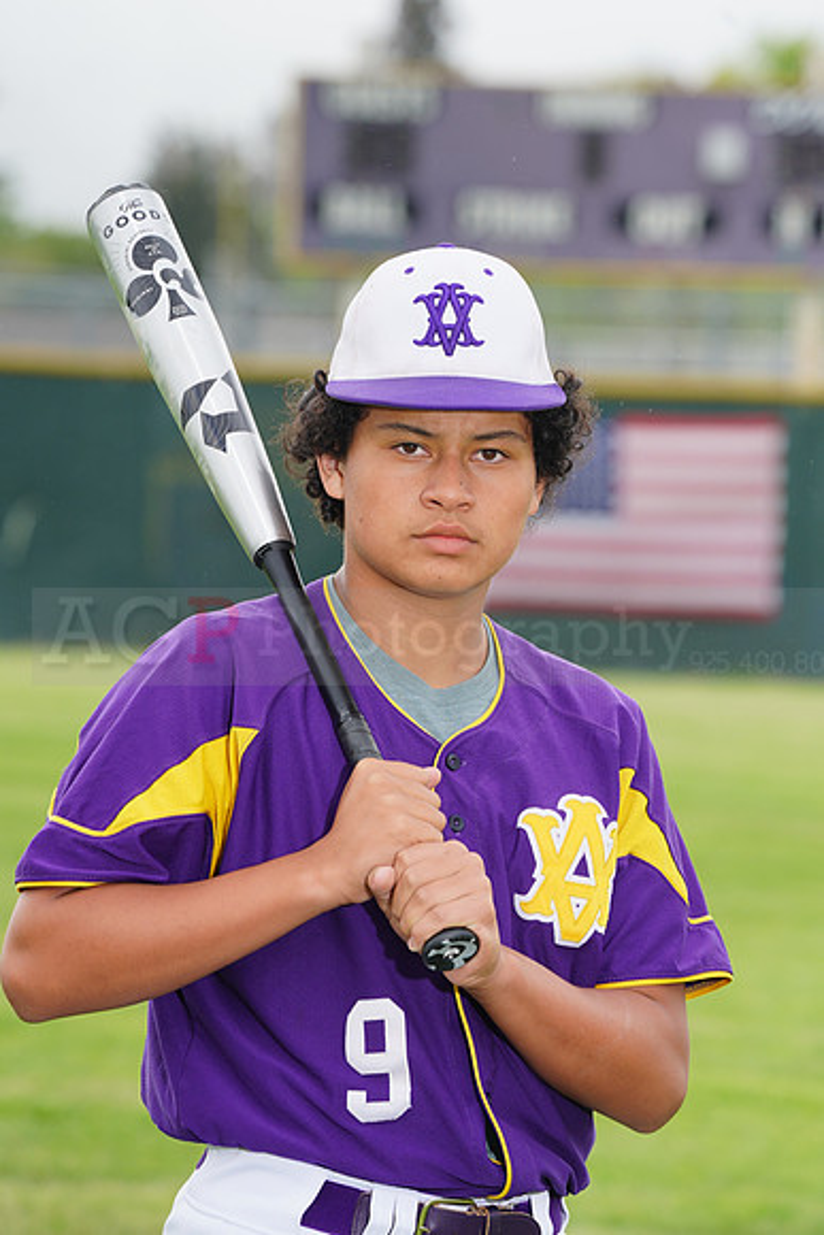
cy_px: 618
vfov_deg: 8.3
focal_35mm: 247
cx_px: 412
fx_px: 8475
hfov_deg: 5.6
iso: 200
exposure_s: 1/250
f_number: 9
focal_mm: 247
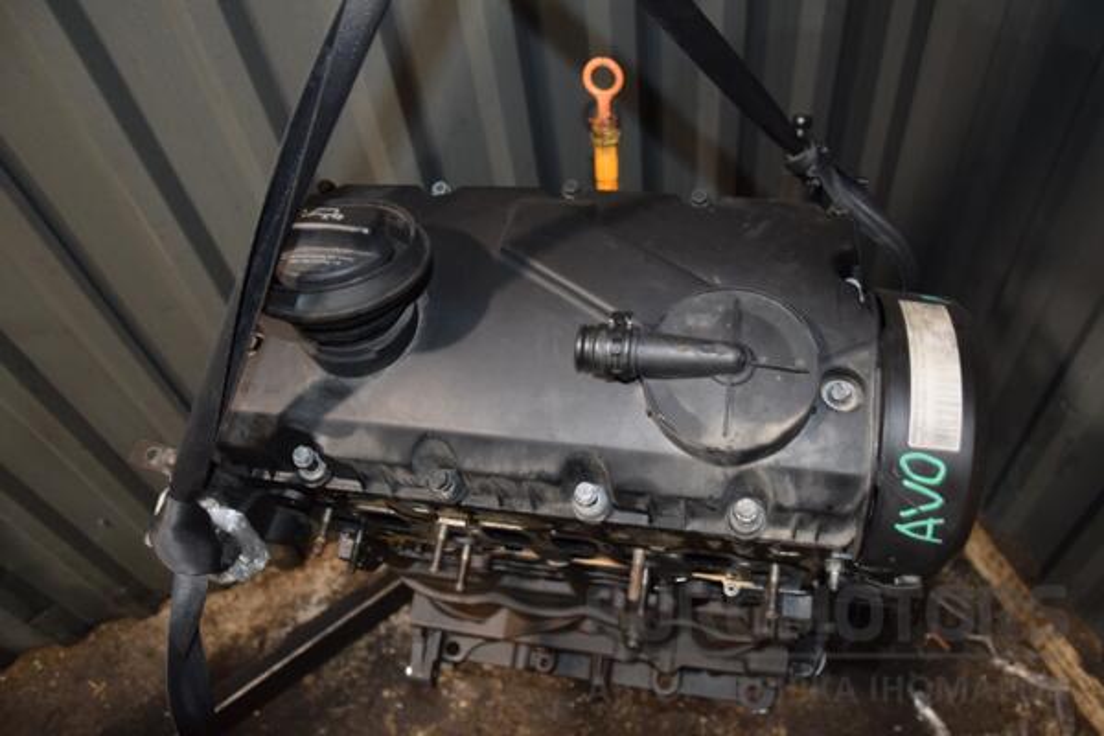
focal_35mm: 27
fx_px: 828
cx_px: 552
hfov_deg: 67.4
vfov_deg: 47.9
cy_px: 368
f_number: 5
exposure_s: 1/60
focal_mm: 18
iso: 800
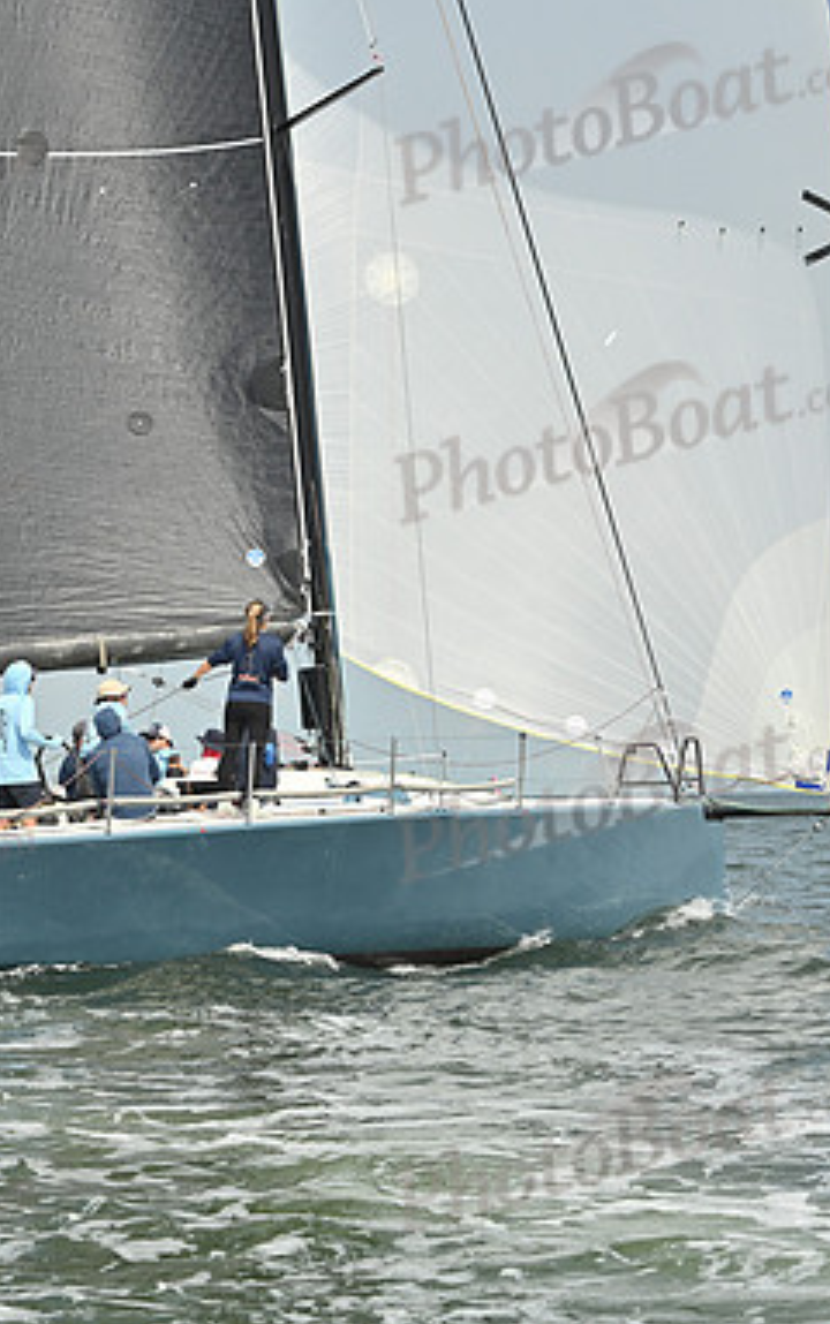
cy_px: 662
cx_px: 218
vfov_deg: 19.3
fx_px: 3901
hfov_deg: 12.1
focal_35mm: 108
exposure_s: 1/1600
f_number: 8
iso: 320
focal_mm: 70
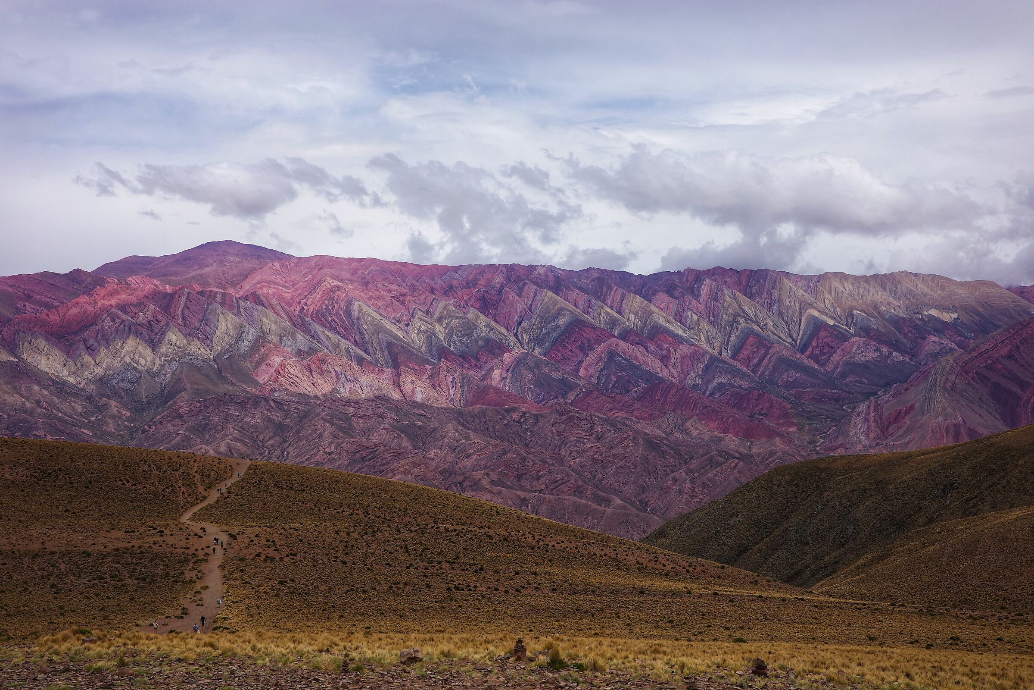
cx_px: 517
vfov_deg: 33.4
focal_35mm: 40
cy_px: 345
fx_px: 1149
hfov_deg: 48.5
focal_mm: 26
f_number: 5.6
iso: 100
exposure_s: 1/800
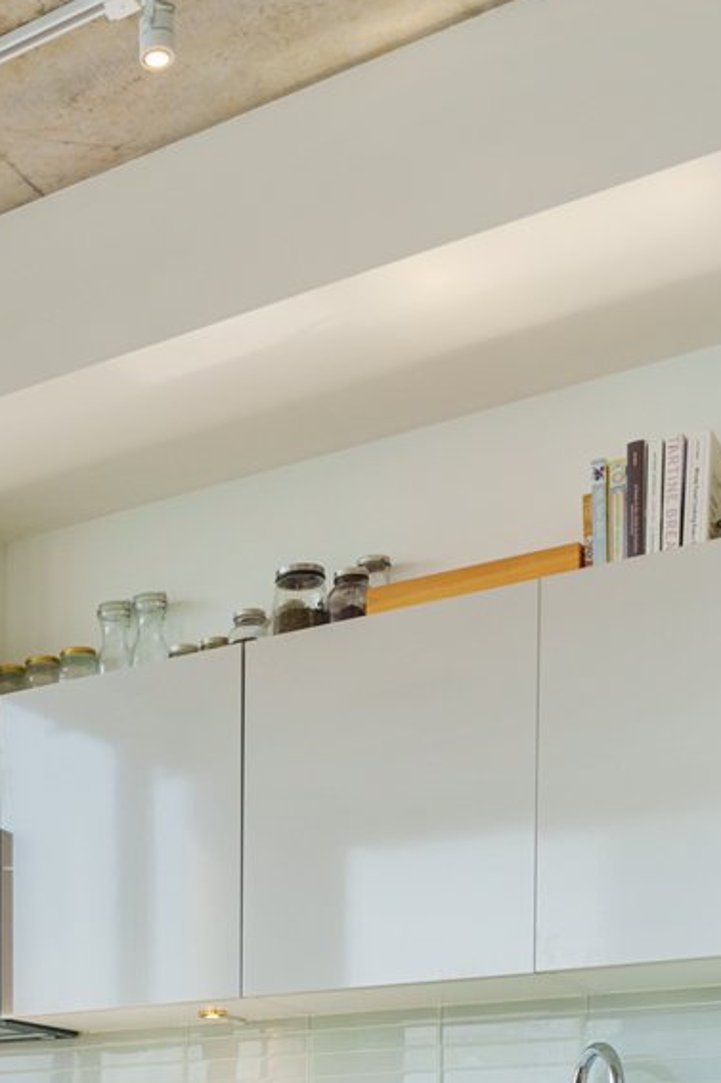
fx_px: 1713
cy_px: 1320
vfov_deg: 29.7
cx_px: -48
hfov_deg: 22.6
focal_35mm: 57
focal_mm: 21
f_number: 7.1
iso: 1000
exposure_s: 1/100
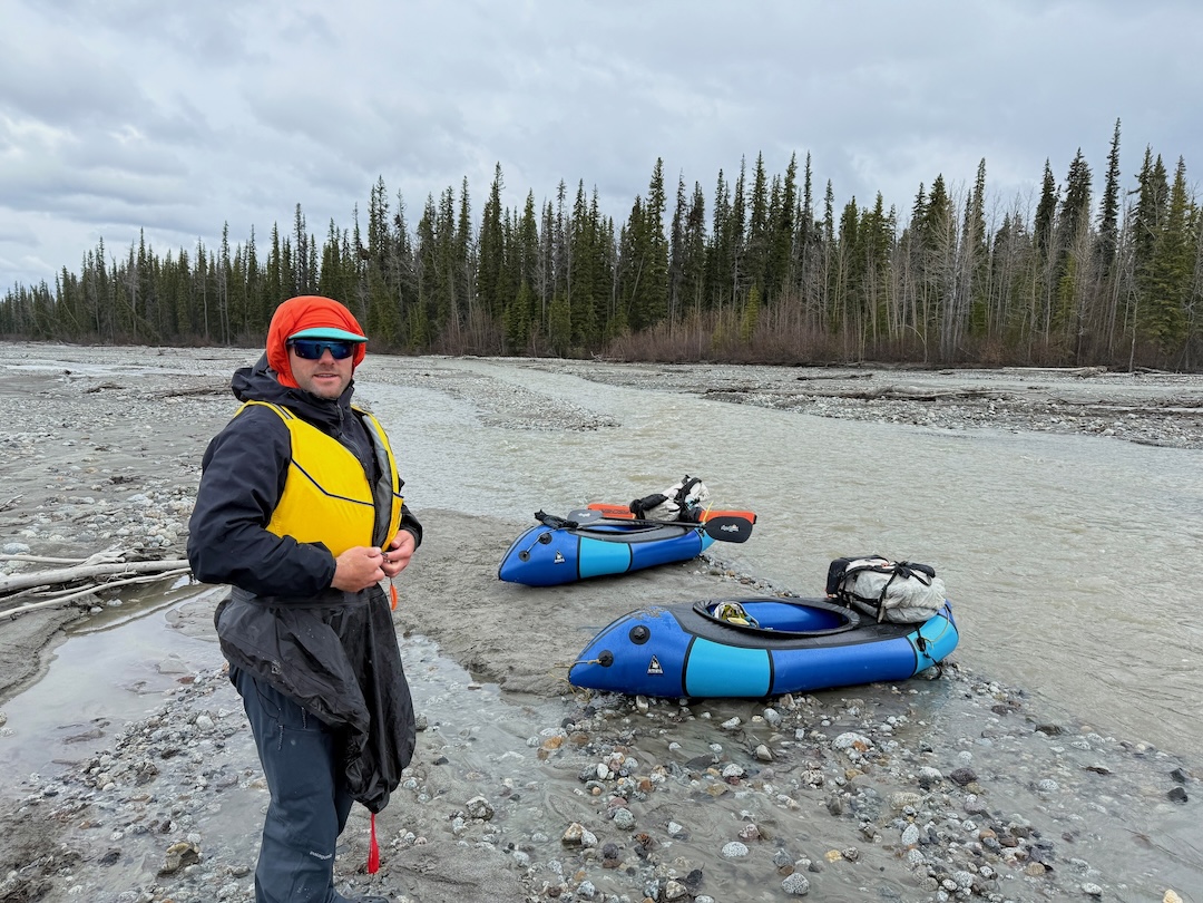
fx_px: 834
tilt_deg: -7.3
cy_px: 452
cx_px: 602
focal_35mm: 24
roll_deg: -1.6
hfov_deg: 71.6
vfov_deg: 56.8
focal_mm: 6.76
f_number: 1.78
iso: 80
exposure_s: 1/2611
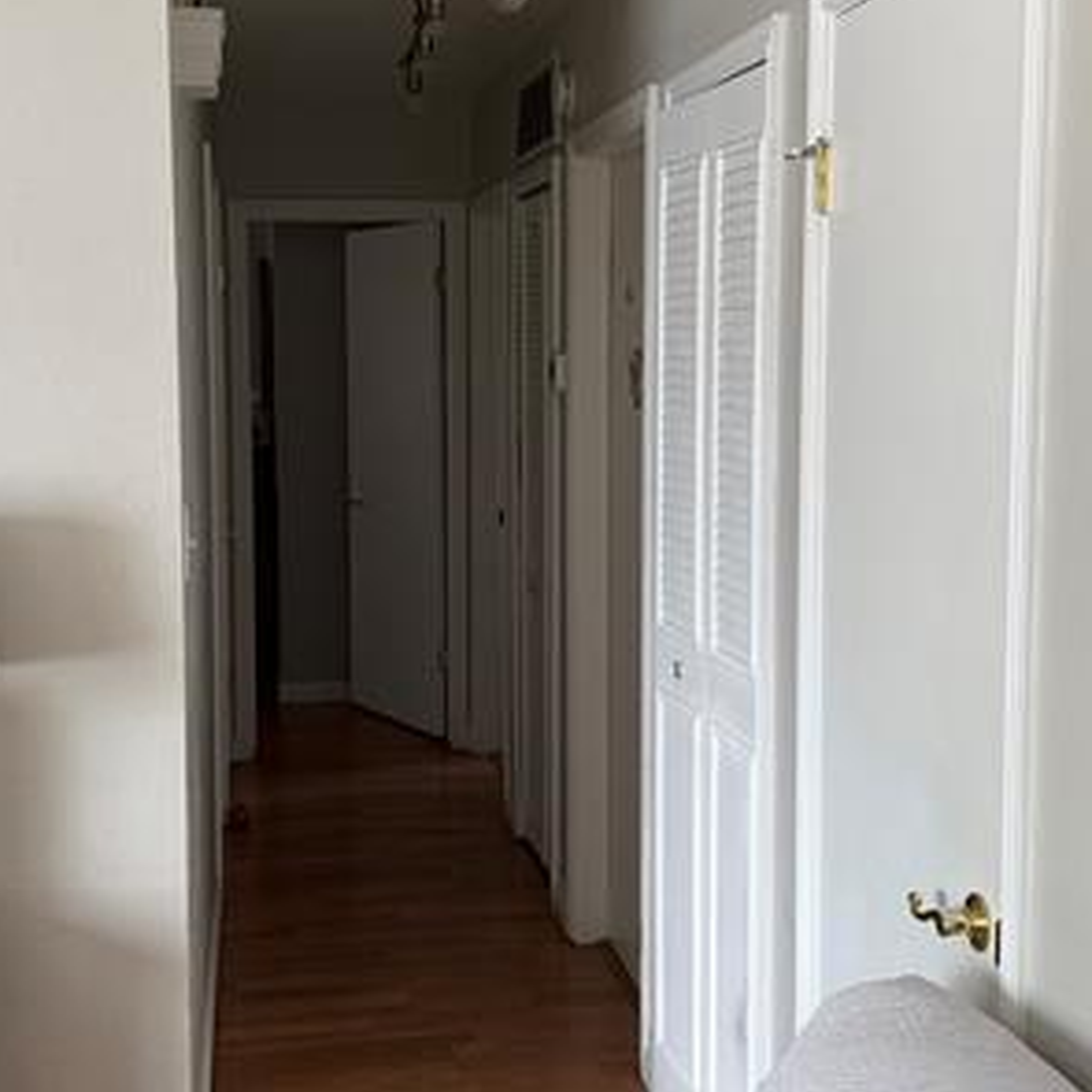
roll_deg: +0.3
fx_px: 1642
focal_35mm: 46
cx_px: 511
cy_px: 502
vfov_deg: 36.8
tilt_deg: -5.7
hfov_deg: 36.8
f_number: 1.78
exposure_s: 1/60
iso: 250
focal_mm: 6.76
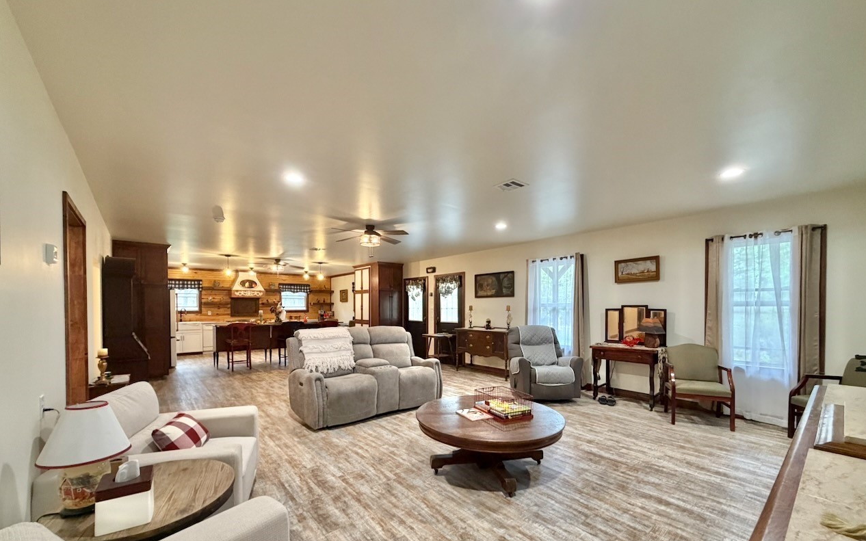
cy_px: 313
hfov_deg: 101.5
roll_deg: +0.6
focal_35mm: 15
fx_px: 354
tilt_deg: -0.2
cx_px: 437
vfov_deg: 74.3
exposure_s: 1/60
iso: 400
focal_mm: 2.22
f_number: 2.2
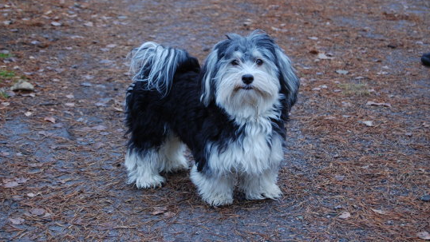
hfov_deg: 24.3
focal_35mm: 88
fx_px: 998
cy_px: 107
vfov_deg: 13.8
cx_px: 216
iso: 450
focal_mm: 55
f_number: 5.6
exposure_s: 1/30
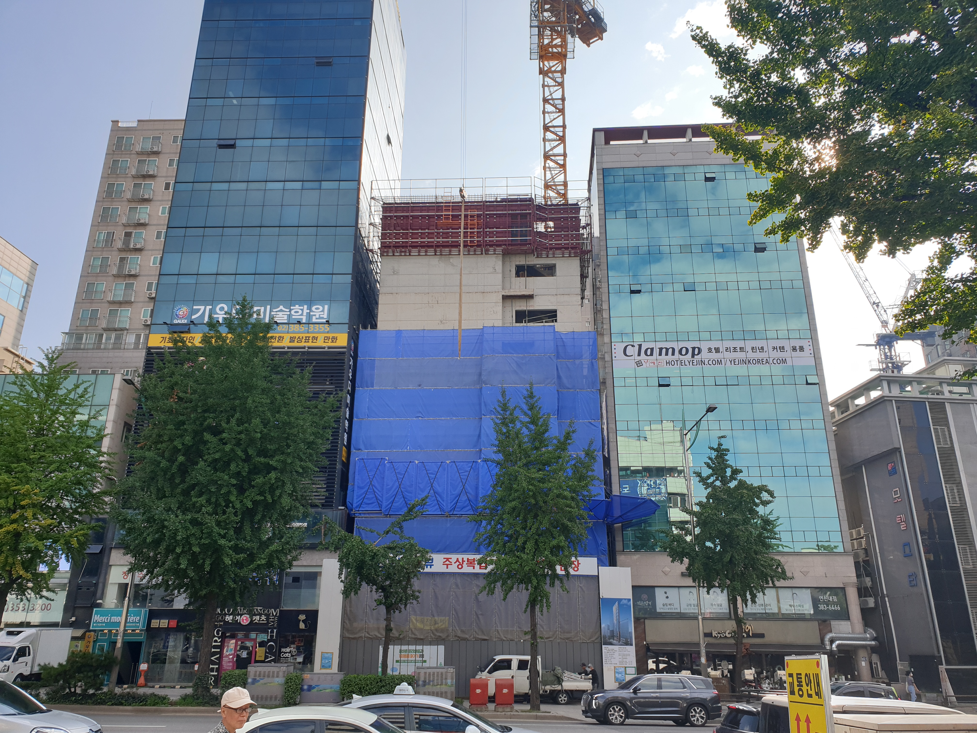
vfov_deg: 53.1
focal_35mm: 26
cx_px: 488
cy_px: 366
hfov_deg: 67.3
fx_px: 734
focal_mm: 4.3
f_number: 2.4
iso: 50
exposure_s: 1/730
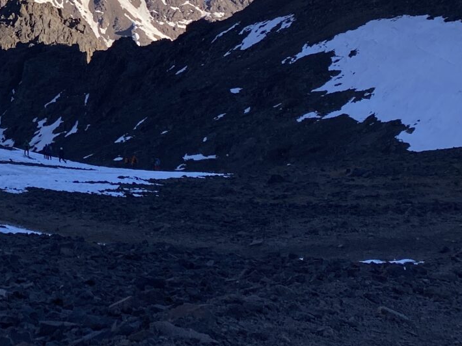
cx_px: -55
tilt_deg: -11.5
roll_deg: -0.2
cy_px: 20
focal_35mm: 75
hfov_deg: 24.2
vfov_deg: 19.2
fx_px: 1001
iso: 32
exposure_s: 1/2688
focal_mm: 4.25
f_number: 1.8
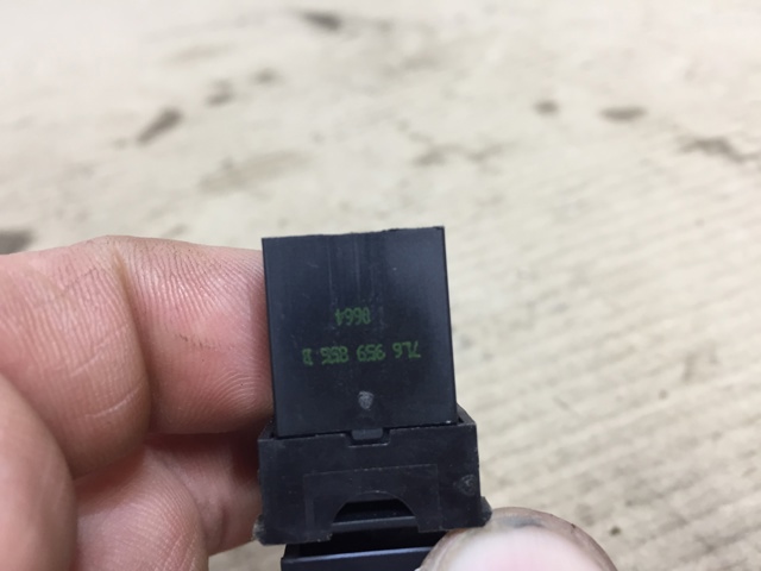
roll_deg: +11.8
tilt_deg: -37.5
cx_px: 380
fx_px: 638
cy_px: 286
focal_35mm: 29
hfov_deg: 61.7
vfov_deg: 48.2
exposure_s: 1/33
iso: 100
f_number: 2.2
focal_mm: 4.15
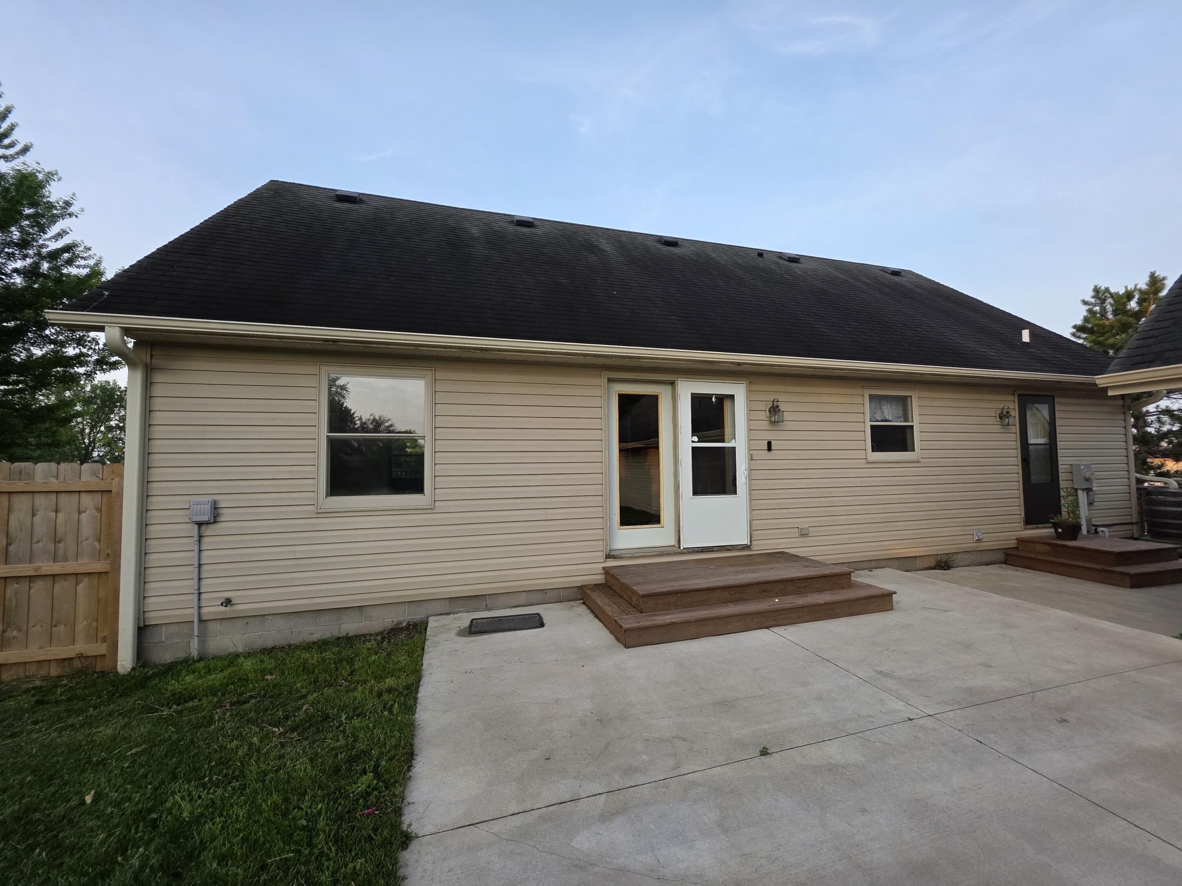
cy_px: 443
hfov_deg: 106.2
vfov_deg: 89.9
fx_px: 444
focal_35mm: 13
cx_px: 591
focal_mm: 2.2
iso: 80
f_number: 1.9
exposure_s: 1/719
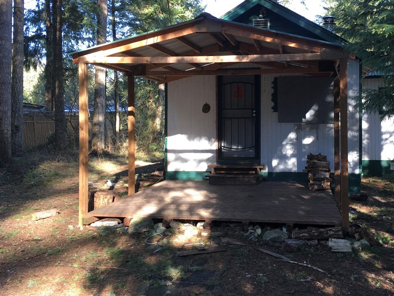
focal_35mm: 37
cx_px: 245
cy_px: 127
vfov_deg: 38.6
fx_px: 421
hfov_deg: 49.7
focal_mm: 4.15
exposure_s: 1/120
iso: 40
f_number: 2.2
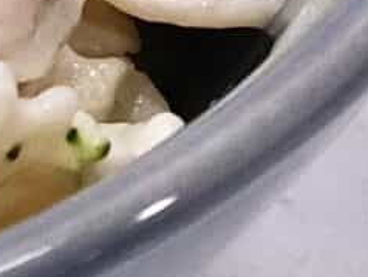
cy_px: -539
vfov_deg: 4.0
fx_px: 3820
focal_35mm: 359
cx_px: -594
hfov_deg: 5.3
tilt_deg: -45.9
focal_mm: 6.6
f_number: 2.8
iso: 50
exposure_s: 1/30
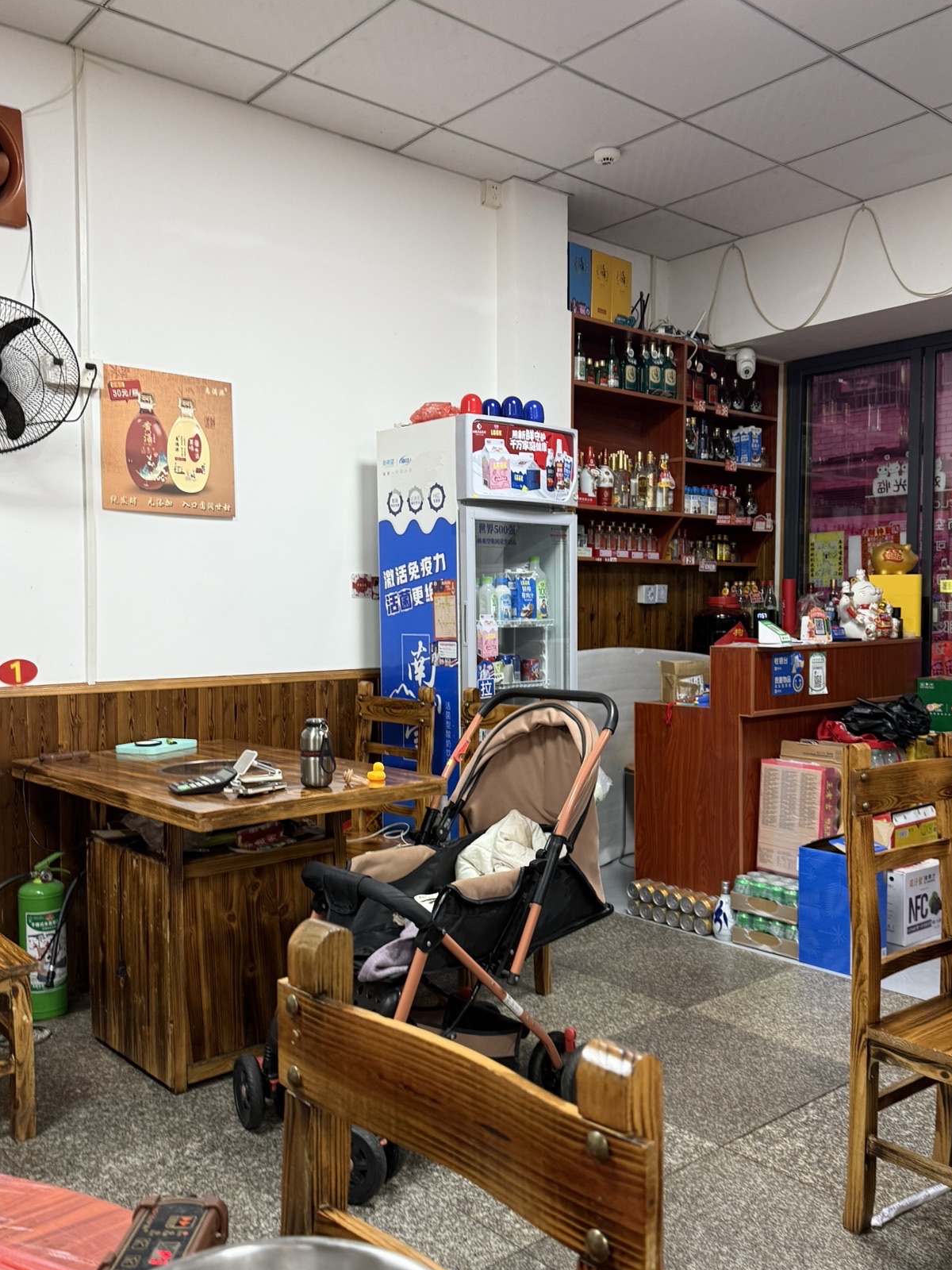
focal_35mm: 30
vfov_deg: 59.9
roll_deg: -0.6
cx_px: 505
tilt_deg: -1.9
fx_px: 1100
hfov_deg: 46.8
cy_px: 674
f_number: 1.78
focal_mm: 6.76
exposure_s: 1/50
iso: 200
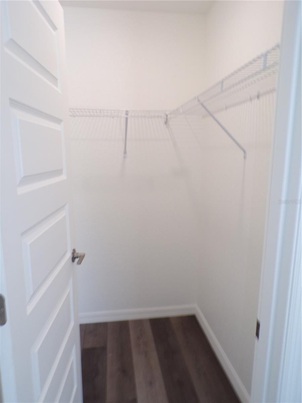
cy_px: 202
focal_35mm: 24
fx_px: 279
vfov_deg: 71.6
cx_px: 151
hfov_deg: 56.8
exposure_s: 1/38
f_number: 3
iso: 100
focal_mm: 4.3
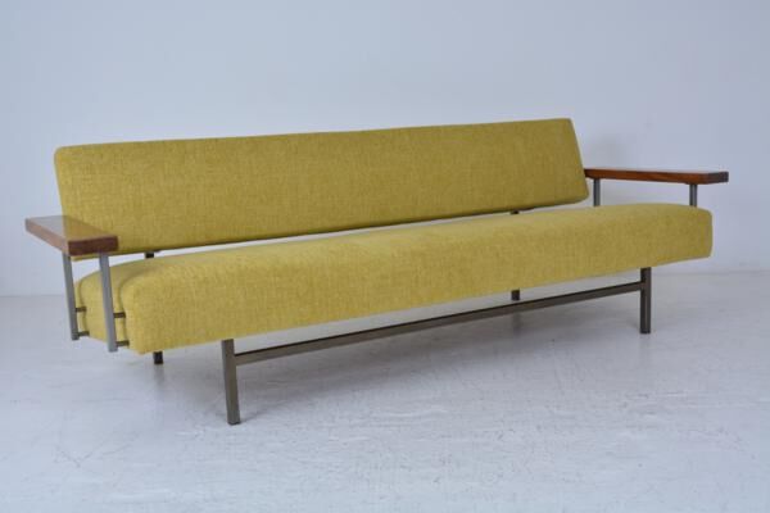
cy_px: 256
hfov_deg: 46.4
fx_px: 898
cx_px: 385
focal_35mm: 42
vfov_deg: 31.9
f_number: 10
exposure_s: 1/125
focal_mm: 28
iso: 400
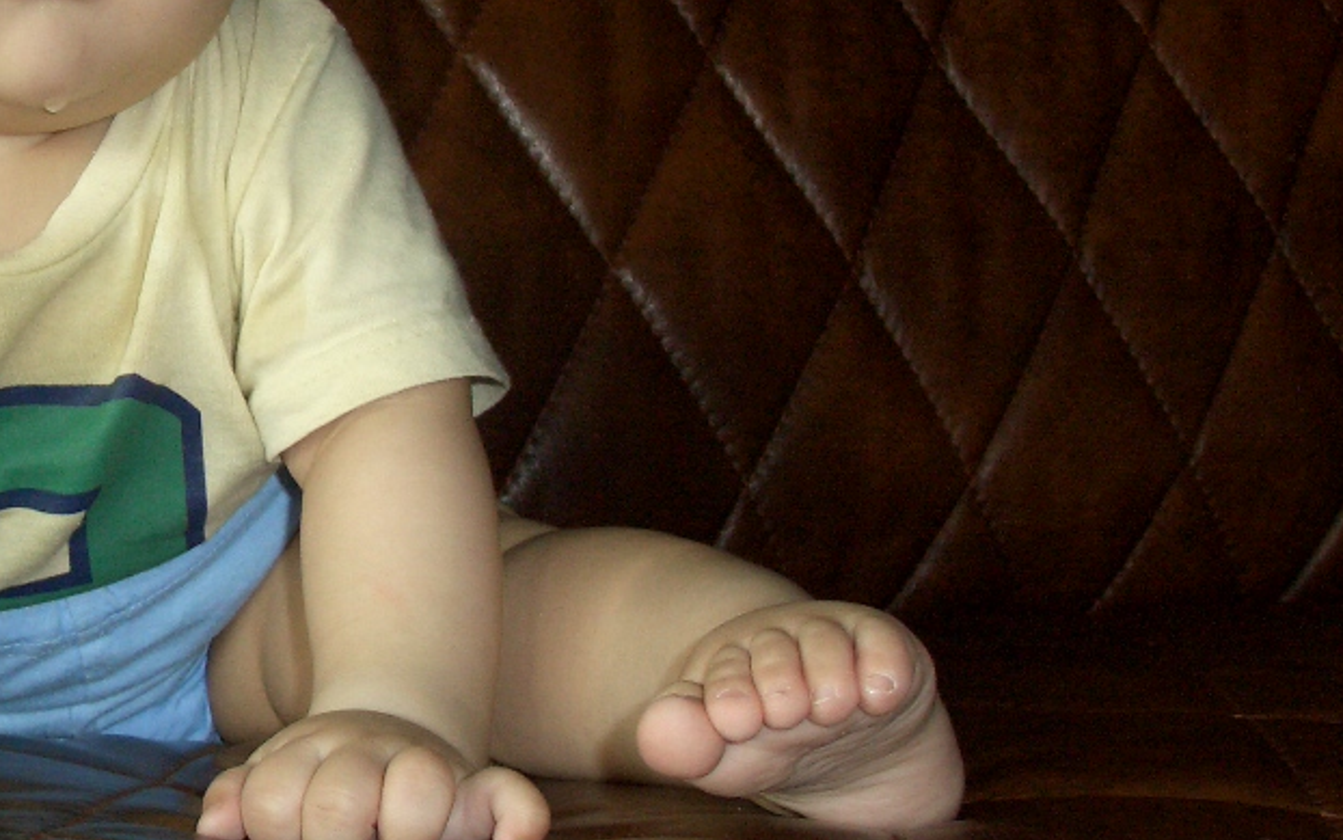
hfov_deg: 27.2
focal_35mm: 72
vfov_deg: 18.0
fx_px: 2636
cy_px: 201
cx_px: 48
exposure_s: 1/60
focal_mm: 7.1
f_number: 2.8
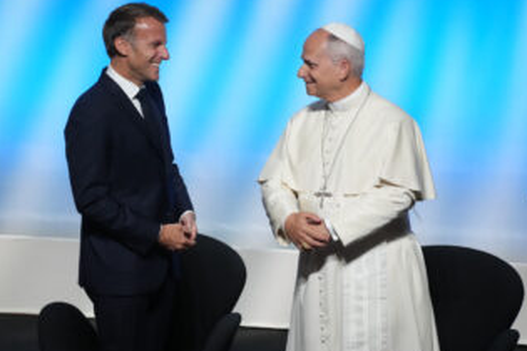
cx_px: 217
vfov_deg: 2.8
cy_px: 152
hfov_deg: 4.2
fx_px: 7187
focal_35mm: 491
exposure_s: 1/250
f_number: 5.6
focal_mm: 397
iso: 5000
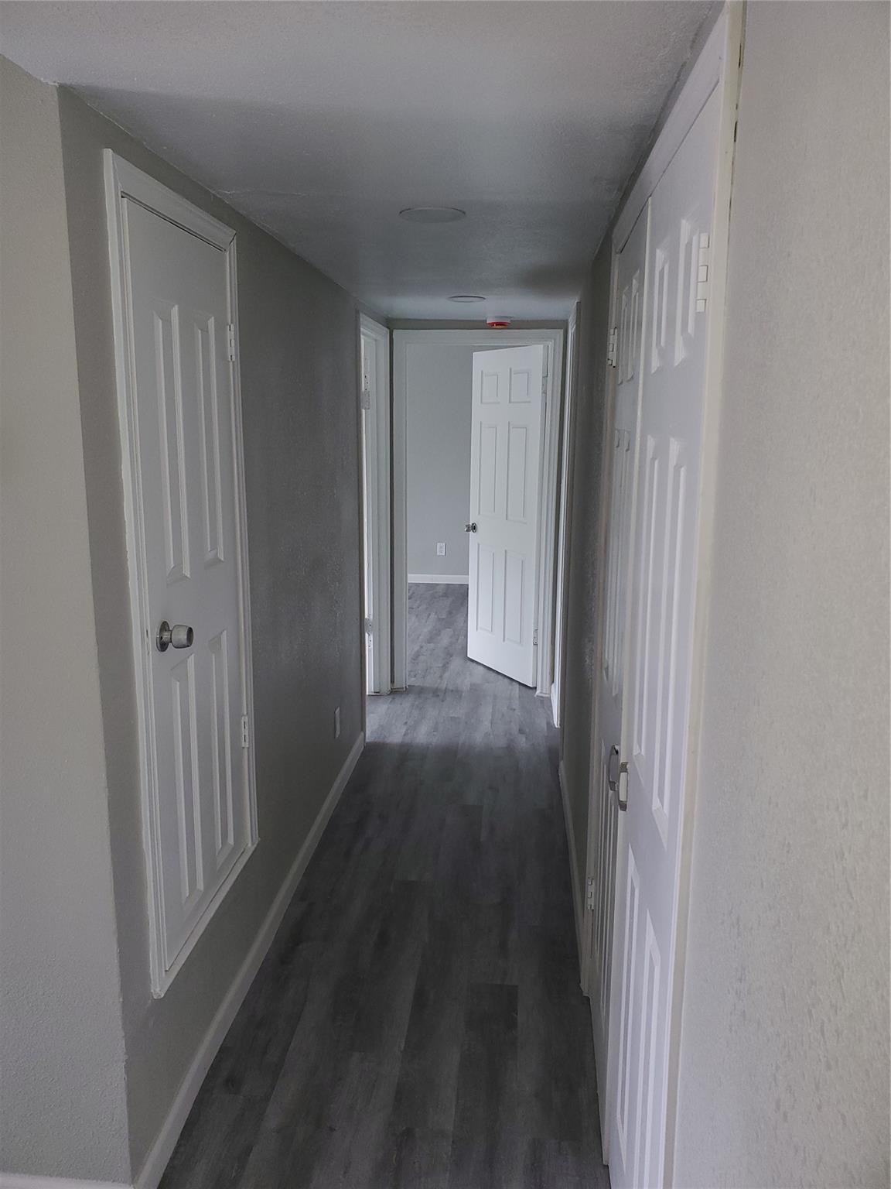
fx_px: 892
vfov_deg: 67.3
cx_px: 446
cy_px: 594
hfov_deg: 53.1
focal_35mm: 26
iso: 100
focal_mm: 4.3
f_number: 2.4
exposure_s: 1/30
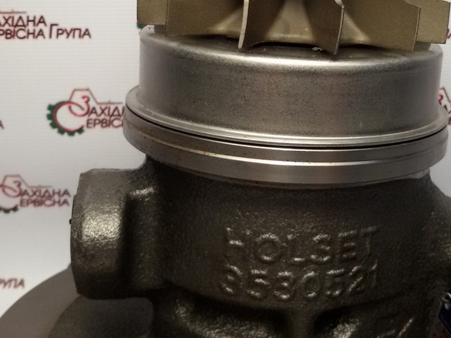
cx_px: 283
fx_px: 691
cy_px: 106
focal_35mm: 53
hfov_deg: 36.0
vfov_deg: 27.3
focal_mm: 2.93
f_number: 2.4
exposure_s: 1/100
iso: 64
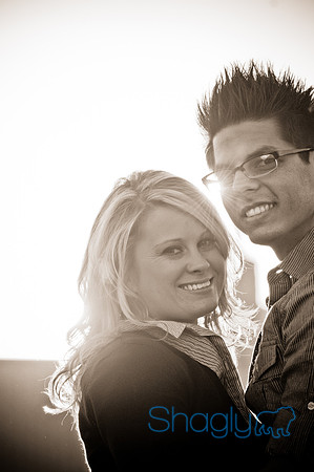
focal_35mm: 232
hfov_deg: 5.9
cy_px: 236
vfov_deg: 8.9
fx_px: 3049
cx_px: 157
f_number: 7.1
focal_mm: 155
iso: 400
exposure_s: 1/640
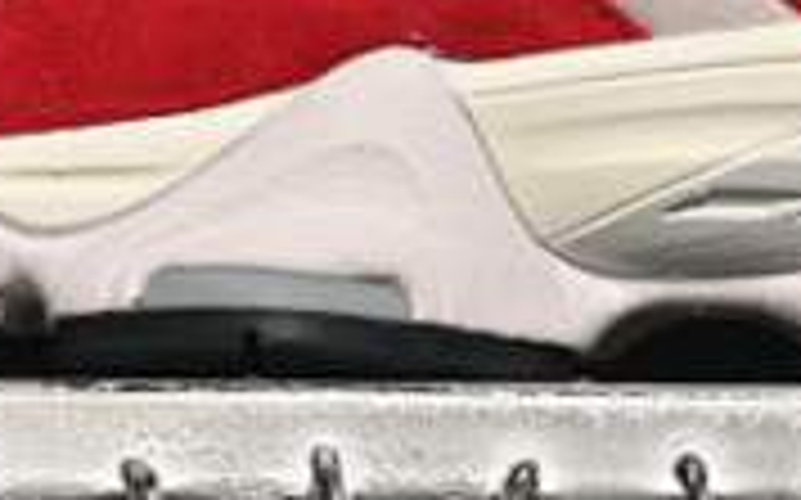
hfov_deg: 6.7
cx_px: 567
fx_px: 6850
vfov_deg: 4.2
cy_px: -279
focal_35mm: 314
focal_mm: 50
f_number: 6.3
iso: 160
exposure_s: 1/60
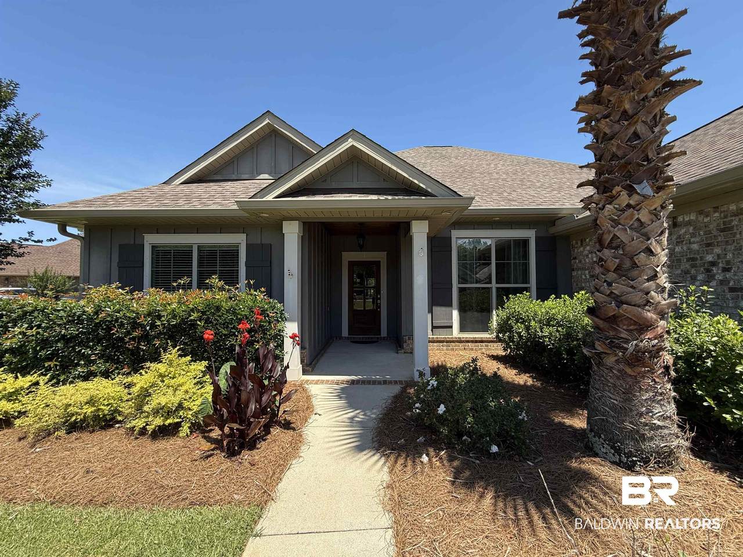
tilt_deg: +2.3
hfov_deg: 102.1
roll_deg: -0.1
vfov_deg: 85.7
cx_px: 372
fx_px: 300
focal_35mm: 14
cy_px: 278
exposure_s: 1/602
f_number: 2.2
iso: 64
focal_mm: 2.22
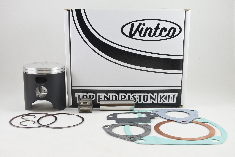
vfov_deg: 35.1
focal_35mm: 38
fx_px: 248
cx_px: 118
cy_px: 78
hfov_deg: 50.7
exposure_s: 1/125
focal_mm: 14.3
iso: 500
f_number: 4
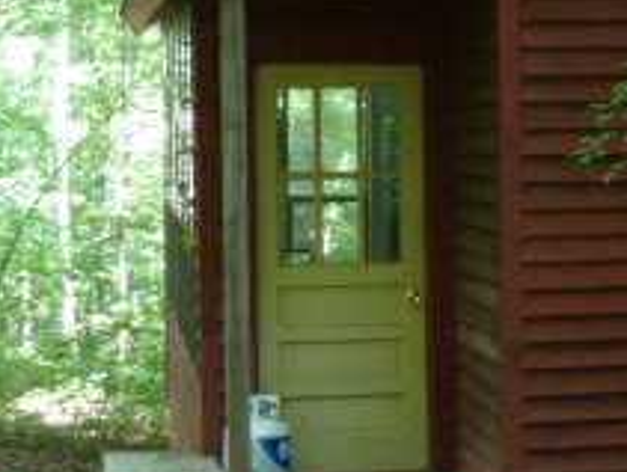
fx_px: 2032
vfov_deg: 13.3
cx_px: 609
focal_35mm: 112
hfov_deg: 17.2
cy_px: 273
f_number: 3.6
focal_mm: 6.1
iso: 320
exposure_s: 1/30
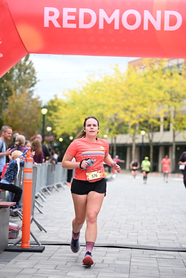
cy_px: 139
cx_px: 93
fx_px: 720
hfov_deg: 14.7
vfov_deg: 21.9
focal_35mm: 93
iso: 640
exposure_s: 1/2000
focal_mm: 93
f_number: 2.8
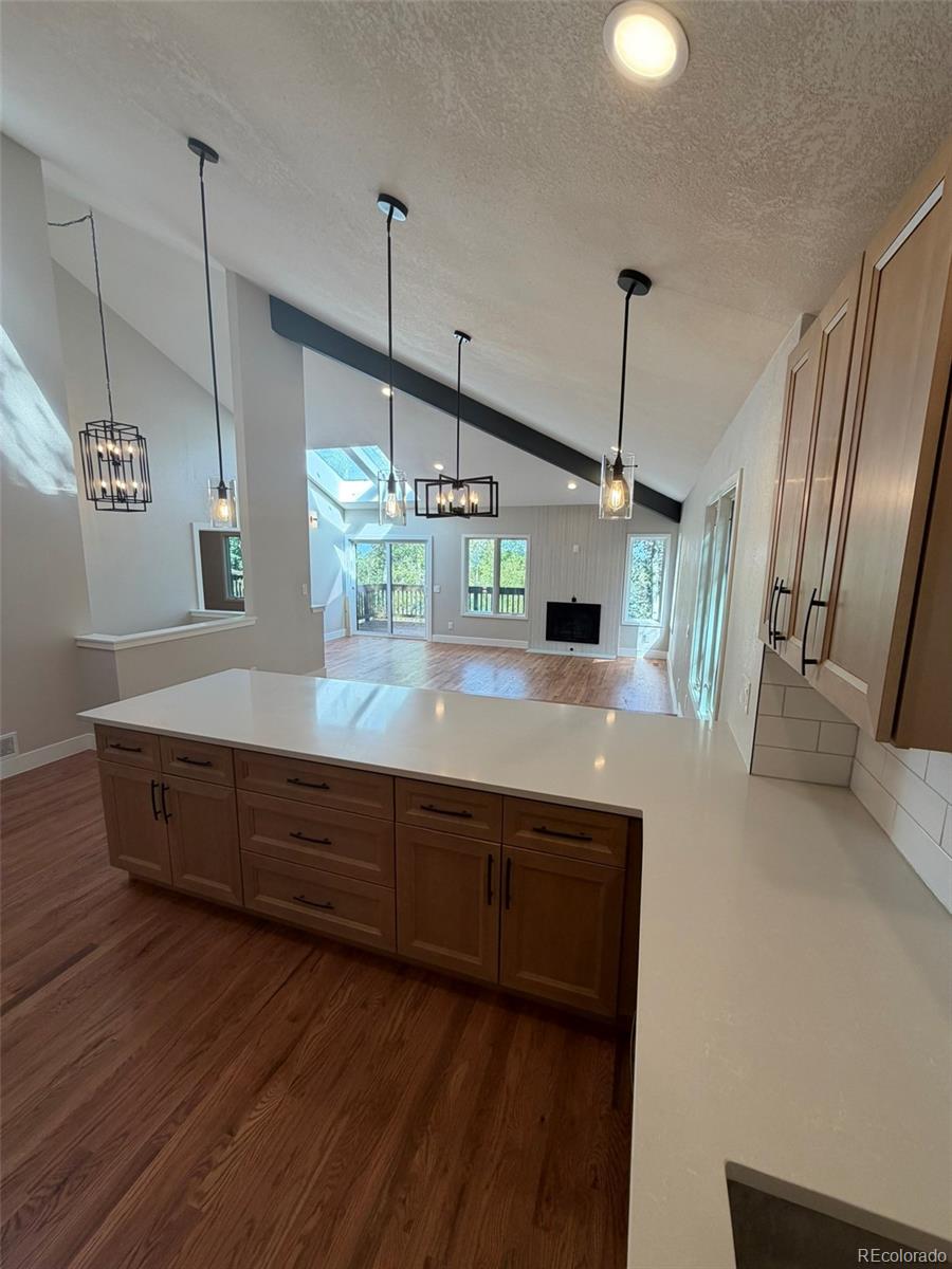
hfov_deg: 85.7
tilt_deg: -8.5
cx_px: 476
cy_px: 634
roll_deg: -0.5
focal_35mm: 14
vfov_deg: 102.1
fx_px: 513
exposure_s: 1/120
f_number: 2.2
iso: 80
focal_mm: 2.22
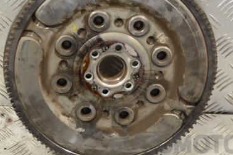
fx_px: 556
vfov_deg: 15.9
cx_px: 98
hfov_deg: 23.6
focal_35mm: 86
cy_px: 62
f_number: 5
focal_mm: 36
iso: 250
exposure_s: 1/30
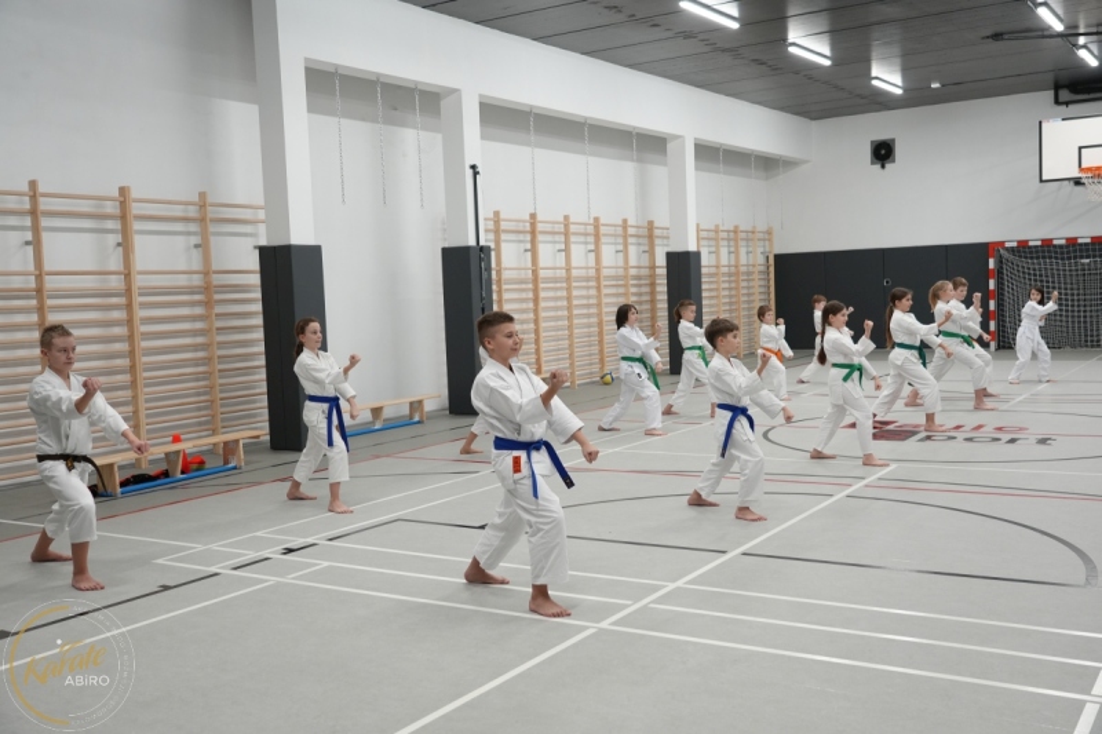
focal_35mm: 35
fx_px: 1071
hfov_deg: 54.4
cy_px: 367
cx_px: 551
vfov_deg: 37.8
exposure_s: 1/160
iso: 1250
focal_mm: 35
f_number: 4
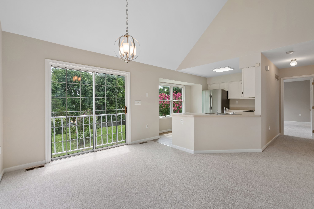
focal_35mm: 16
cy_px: 104
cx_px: 157
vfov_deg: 73.8
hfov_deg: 96.7
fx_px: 140
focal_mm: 16
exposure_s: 1/25
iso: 250
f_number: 8
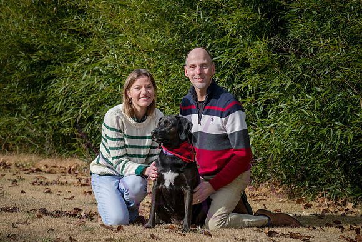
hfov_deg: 18.3
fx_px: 1126
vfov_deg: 12.2
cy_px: 121
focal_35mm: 112
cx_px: 181
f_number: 8
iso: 400
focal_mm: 112
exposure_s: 1/1000
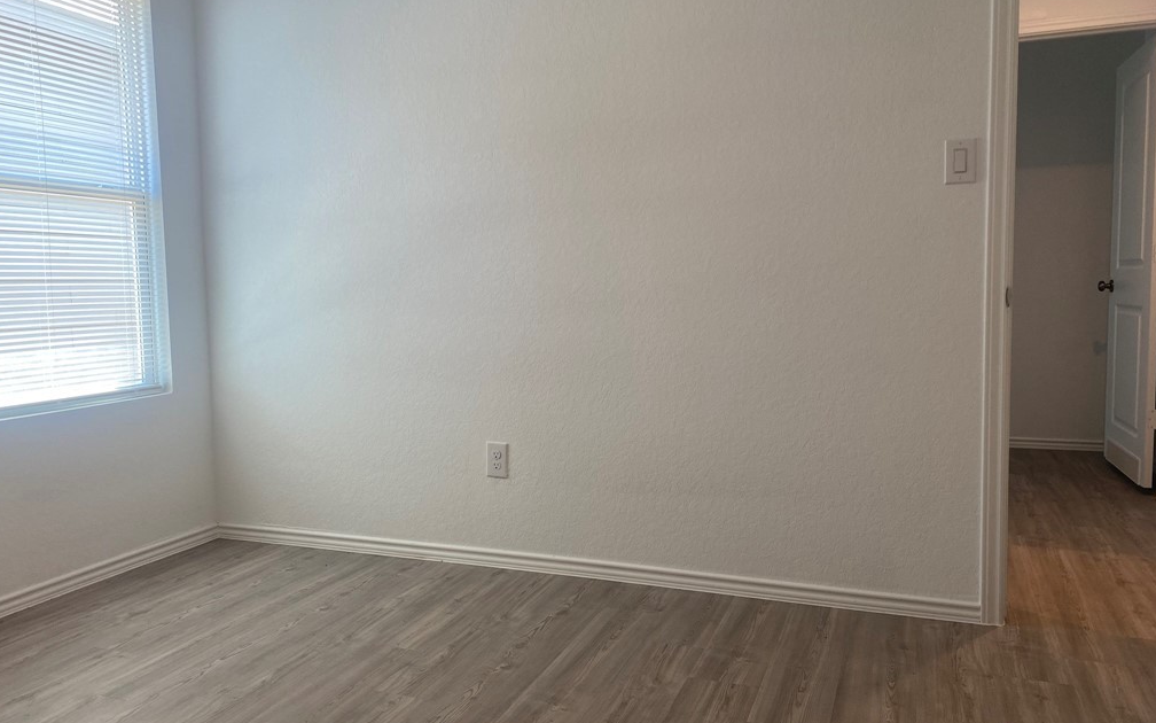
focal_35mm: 28
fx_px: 882
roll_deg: +0.6
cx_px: 573
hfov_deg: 66.5
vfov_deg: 44.5
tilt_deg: -5.3
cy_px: 355
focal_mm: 4.25
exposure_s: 1/120
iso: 64
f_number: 1.8
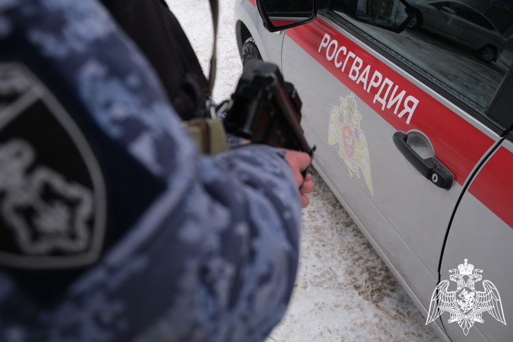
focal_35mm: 36
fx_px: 513
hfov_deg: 53.1
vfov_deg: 36.9
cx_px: 256
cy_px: 171
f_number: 3.6
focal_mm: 24.3
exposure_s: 1/340
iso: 160
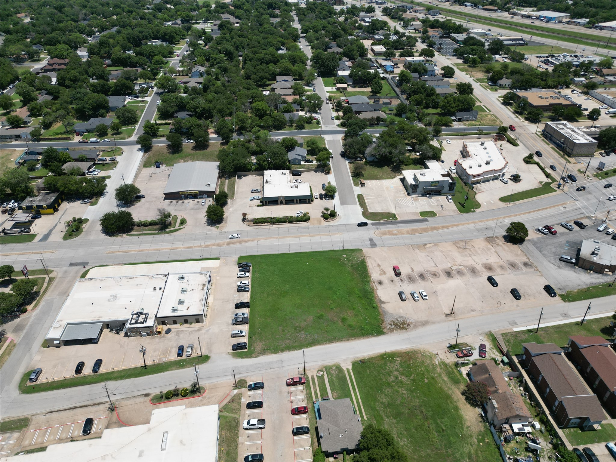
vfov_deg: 56.8
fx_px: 427
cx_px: 308
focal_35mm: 24
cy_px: 231
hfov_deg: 71.6
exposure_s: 1/5000
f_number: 1.7
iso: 150
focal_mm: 6.72
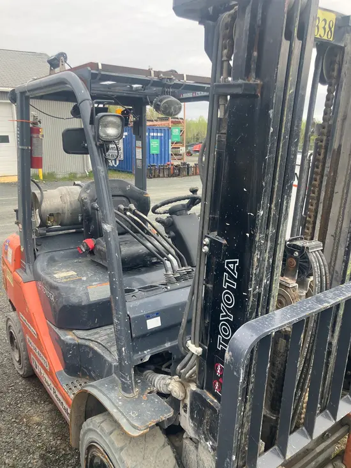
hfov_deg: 49.8
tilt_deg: -11.8
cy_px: 234
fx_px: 378
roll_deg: +0.7
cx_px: 176
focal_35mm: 28
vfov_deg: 63.4
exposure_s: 1/302
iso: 32
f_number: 1.8
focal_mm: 3.99
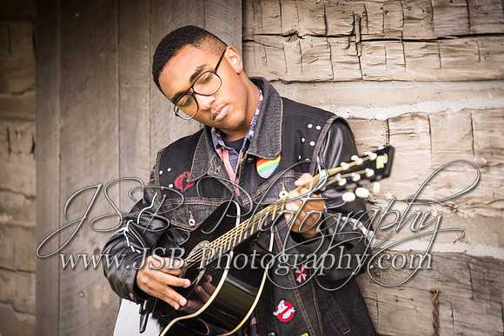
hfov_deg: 14.7
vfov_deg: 9.8
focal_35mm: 140
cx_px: 252
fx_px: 1960
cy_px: 168
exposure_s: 1/30
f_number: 2.8
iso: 200
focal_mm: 140
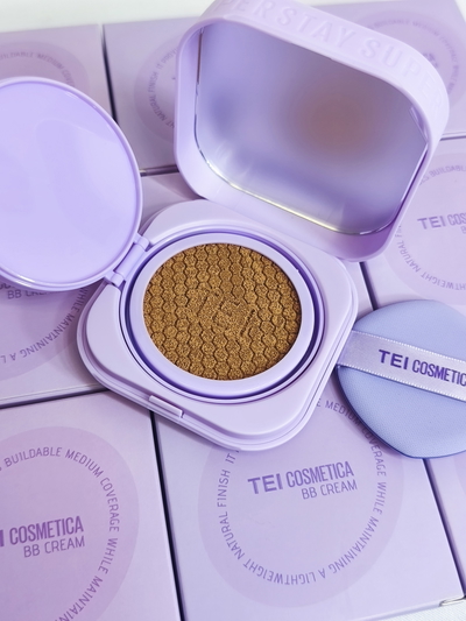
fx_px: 628
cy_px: 310
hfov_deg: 40.7
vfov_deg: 52.6
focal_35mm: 35
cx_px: 233
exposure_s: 1/99.9
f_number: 1.65
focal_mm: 6.18
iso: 400
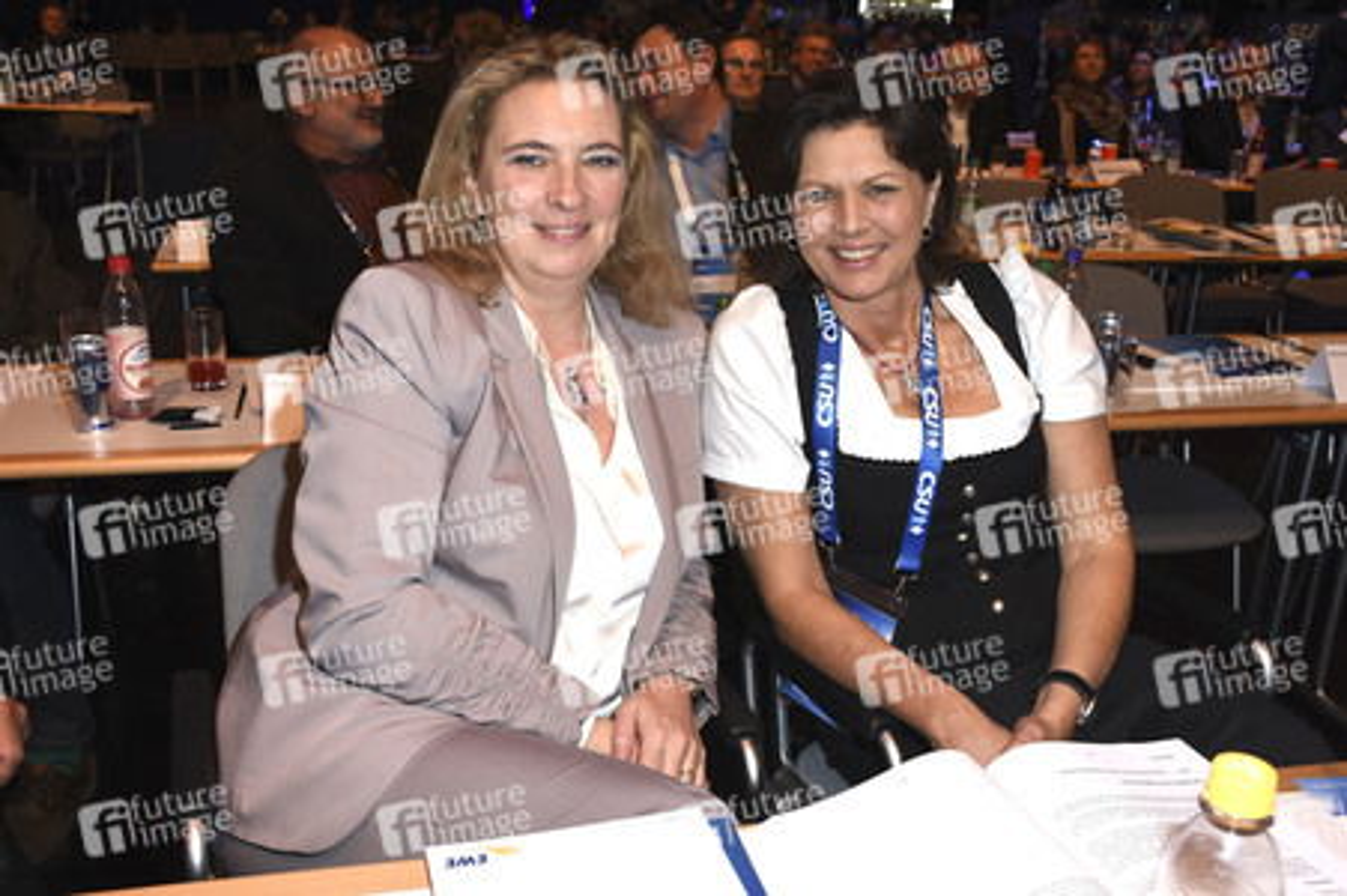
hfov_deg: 55.1
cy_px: 448
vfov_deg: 38.3
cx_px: 674
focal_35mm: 34
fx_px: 1290
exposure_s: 1/60
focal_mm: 23
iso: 400
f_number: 5.6
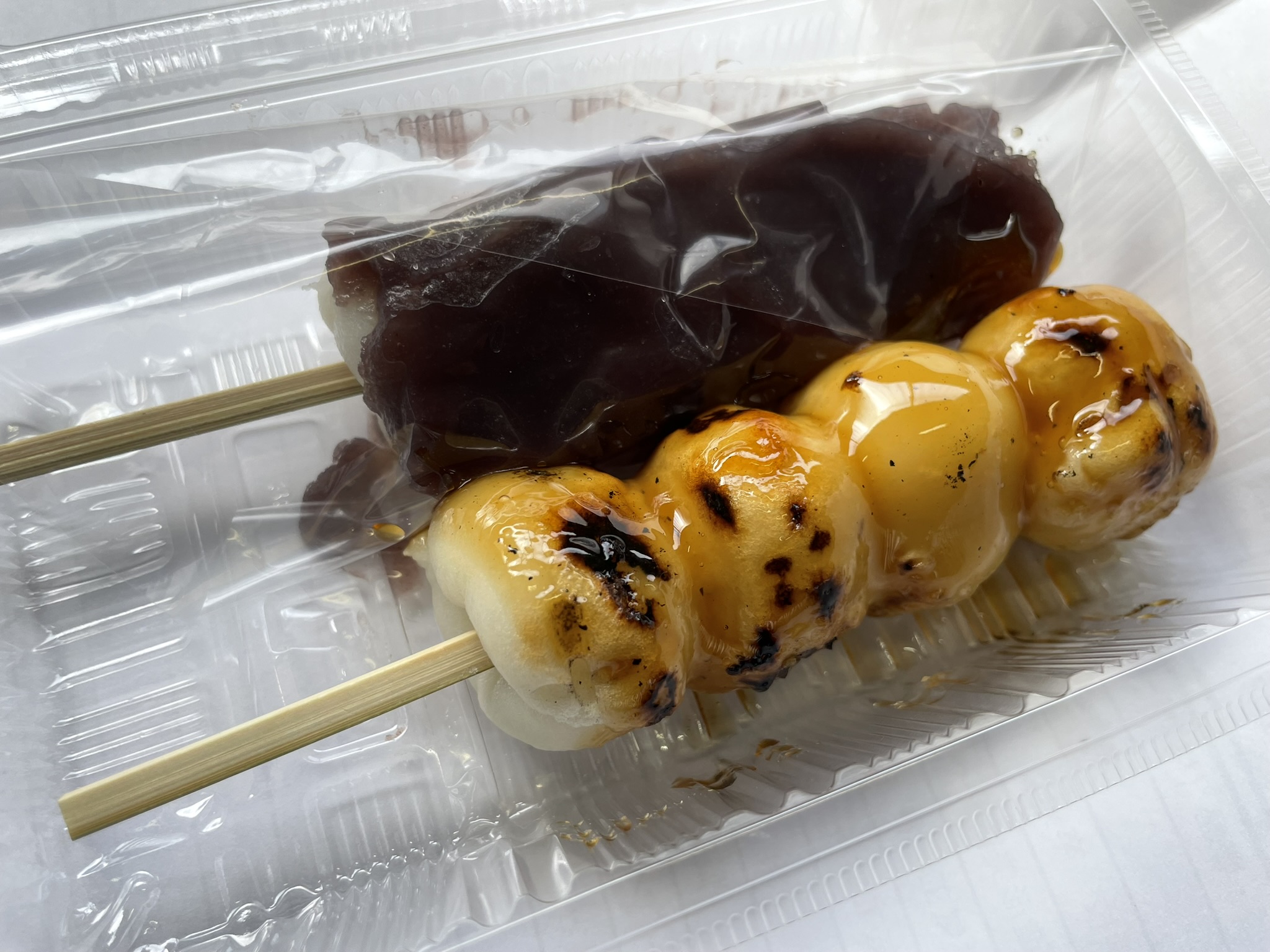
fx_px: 954
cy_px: 476
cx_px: 635
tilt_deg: -64.9
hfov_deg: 67.3
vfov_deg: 53.1
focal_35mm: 26
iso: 32
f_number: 1.6
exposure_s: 1/124
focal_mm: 4.2
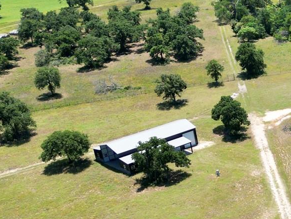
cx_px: 459
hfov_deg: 19.6
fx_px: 706
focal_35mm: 84
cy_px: 181
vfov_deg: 17.4
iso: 160
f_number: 1.7
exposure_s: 1/2500
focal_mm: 6.72
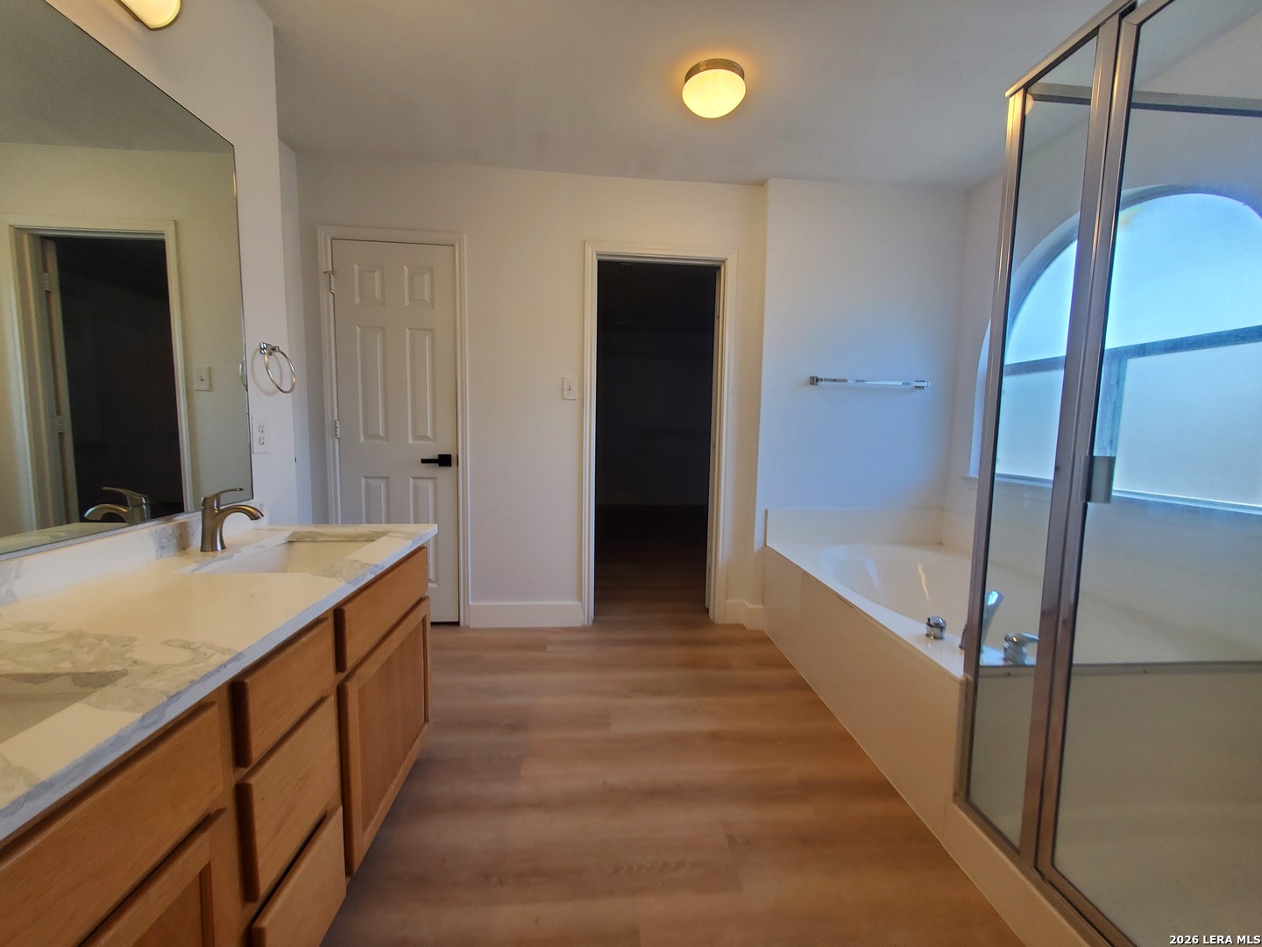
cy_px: 474
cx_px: 631
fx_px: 474
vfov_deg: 89.9
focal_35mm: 13
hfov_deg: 106.2
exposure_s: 1/60
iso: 50
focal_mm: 1.8
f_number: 2.2
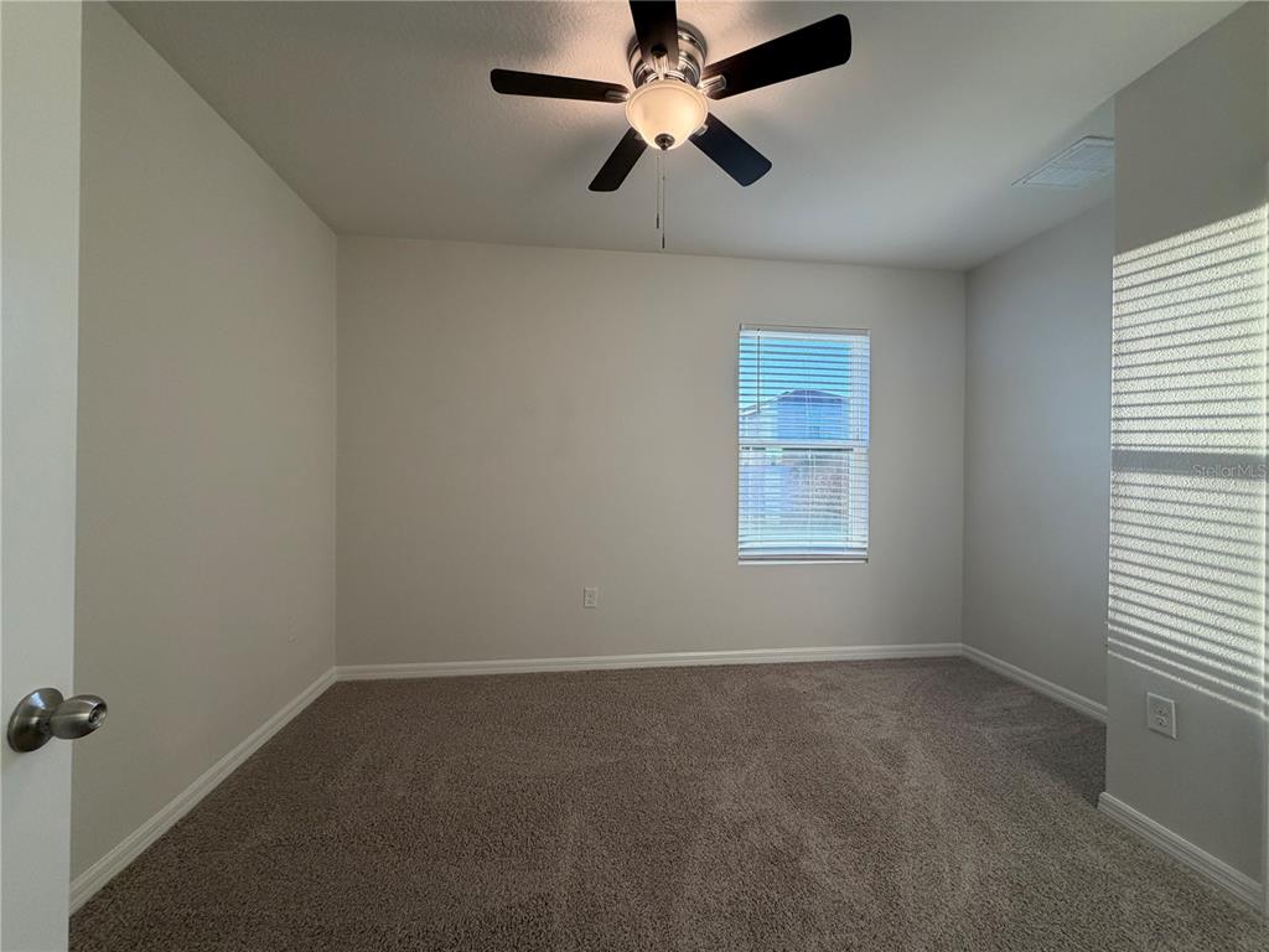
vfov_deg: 85.7
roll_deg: -0.1
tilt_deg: +0.0
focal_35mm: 14
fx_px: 513
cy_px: 476
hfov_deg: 102.1
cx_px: 634
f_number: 2.2
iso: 160
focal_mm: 2.22
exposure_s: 1/120
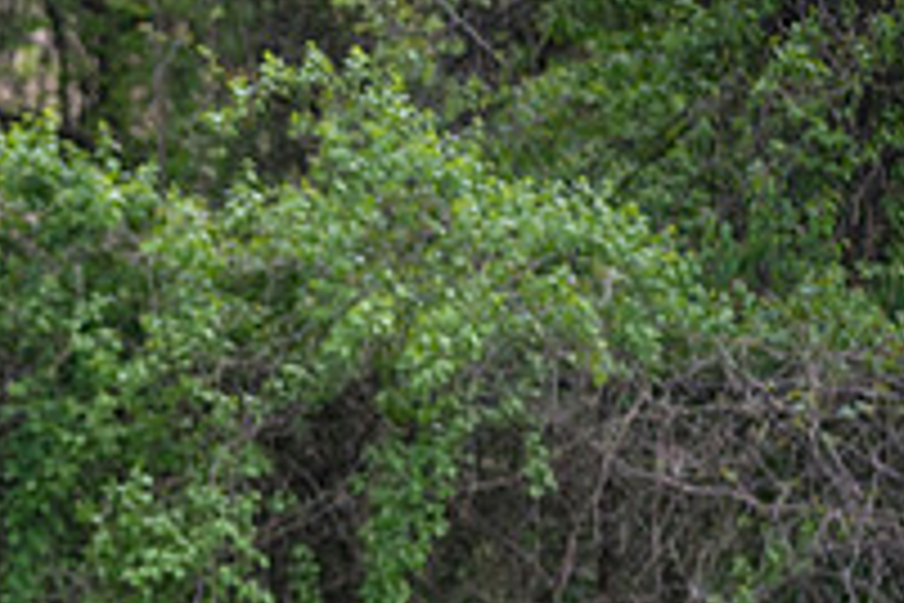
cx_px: -360
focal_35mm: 552
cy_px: 524
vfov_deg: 2.5
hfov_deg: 3.7
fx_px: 13860
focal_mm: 170
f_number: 3.5
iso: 400
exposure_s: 1/2000
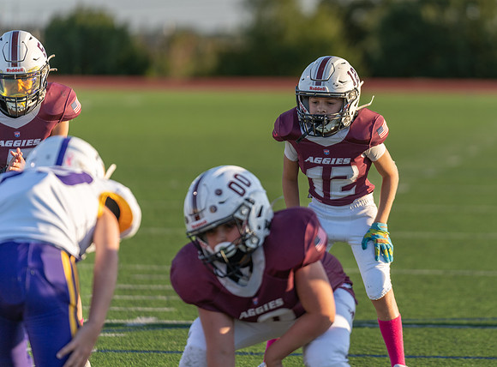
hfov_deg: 7.4
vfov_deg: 5.5
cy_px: 136
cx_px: 346
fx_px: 3845
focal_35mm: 269
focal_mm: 200
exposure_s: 1/1250
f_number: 2.8
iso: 125
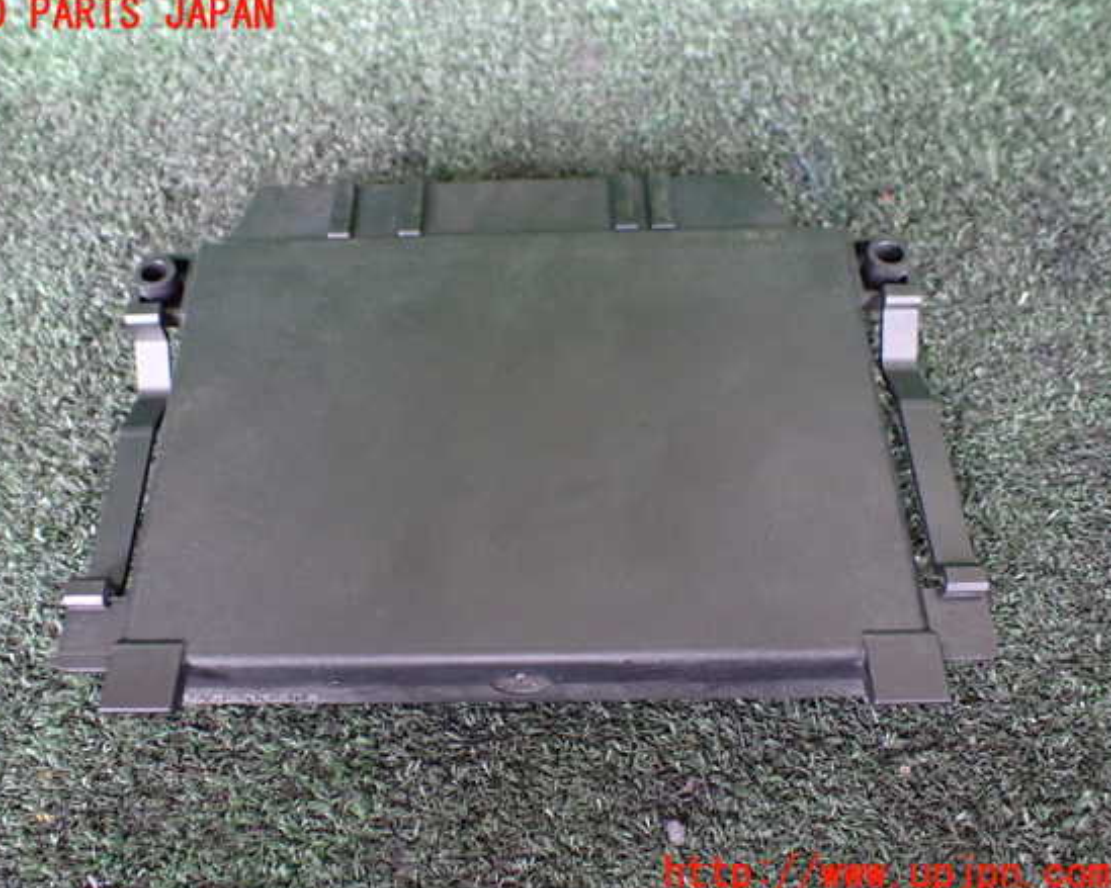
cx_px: 514
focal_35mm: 32
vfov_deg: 45.8
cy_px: 445
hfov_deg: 55.6
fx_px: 1052
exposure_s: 1/30
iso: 1000
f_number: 2.3
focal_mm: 5.4
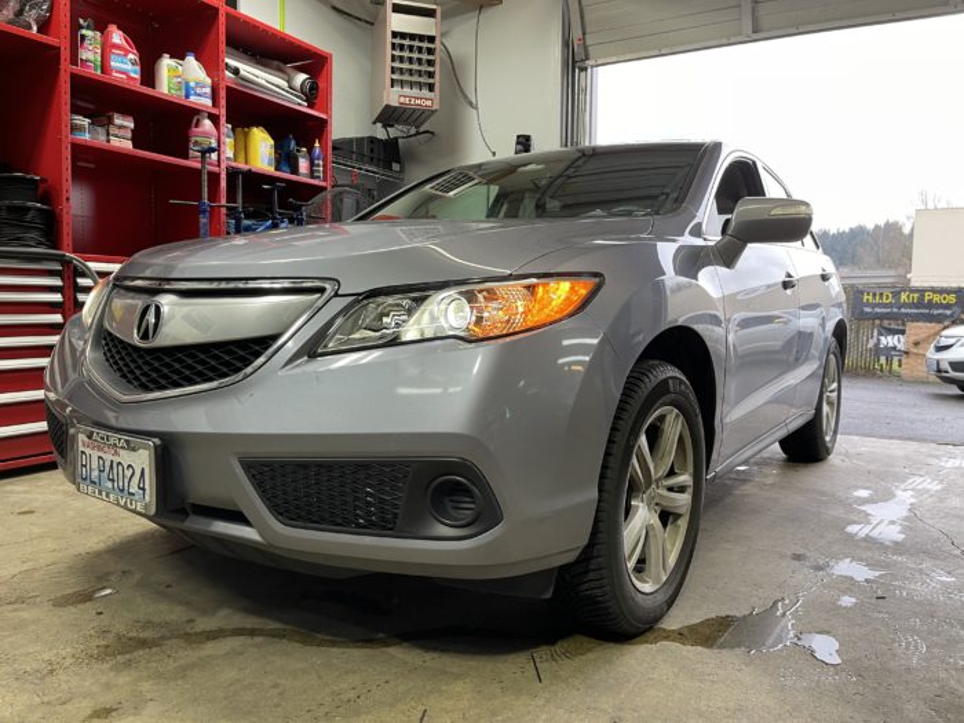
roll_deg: -0.6
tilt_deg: -4.7
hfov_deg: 67.3
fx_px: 724
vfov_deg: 53.1
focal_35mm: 26
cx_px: 482
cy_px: 362
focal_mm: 5.1
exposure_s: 1/60
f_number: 1.6
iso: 80
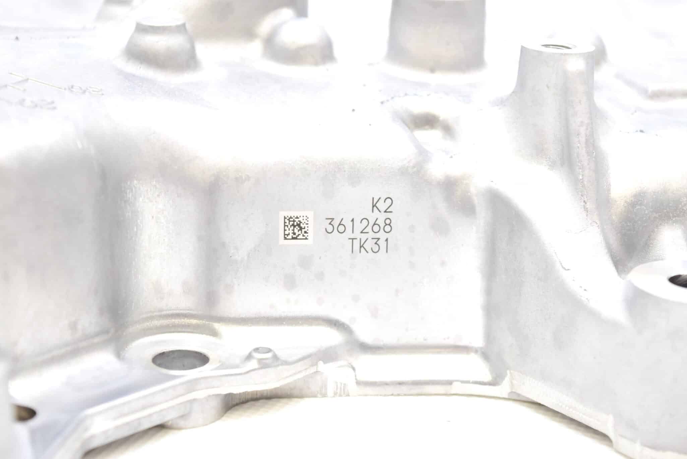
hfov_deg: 24.6
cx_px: 344
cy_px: 230
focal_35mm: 82
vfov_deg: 16.6
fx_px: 1575
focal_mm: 55
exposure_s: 1/80
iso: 400
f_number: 5.6
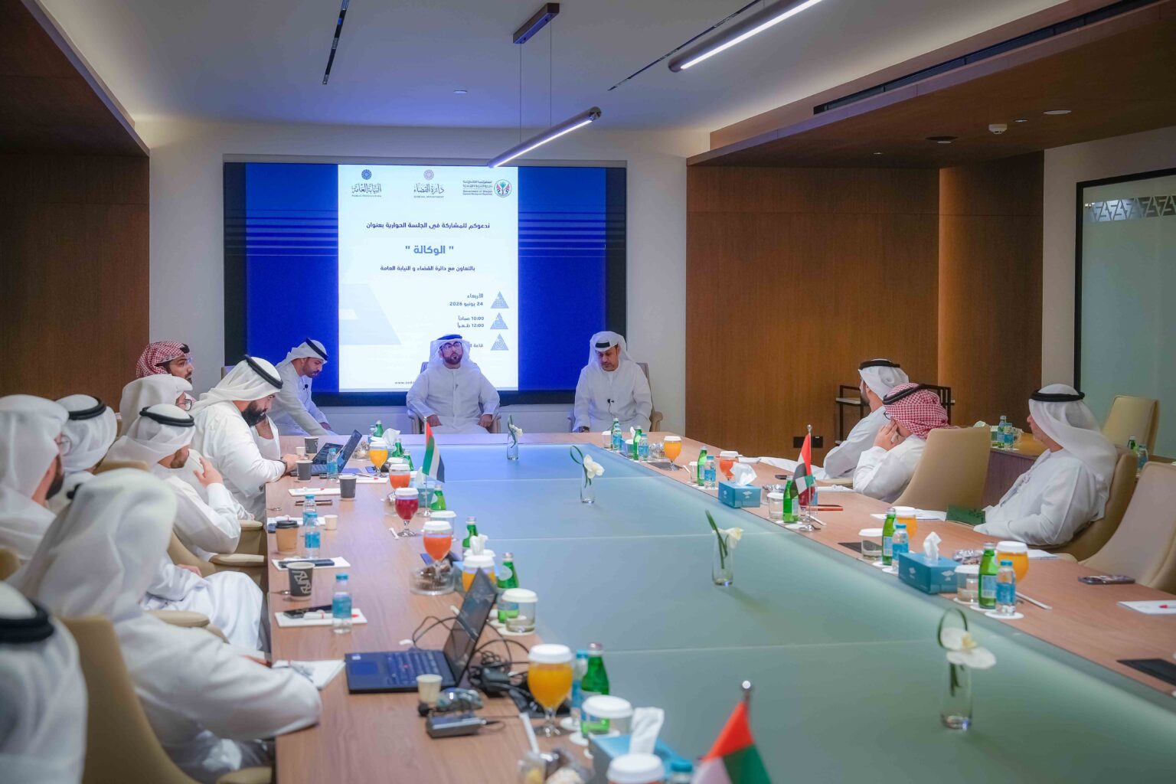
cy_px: 392
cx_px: 588
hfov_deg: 43.6
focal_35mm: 45
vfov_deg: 29.9
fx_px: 1470
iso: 1000
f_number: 4
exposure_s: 1/160
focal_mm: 45
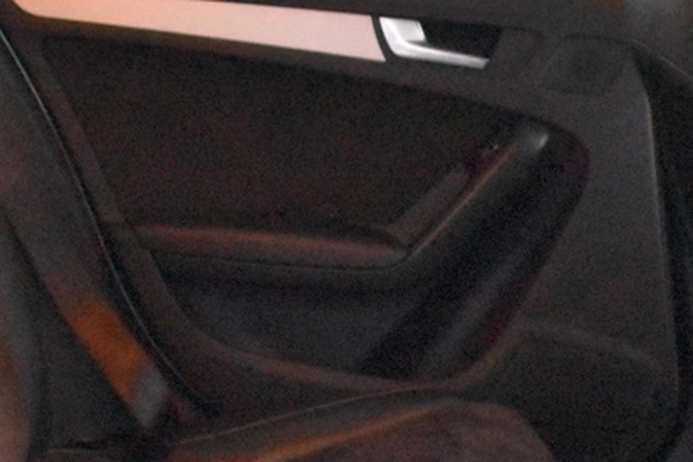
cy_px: 363
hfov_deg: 19.2
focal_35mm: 106
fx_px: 2040
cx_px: 515
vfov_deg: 12.9
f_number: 3.5
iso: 11400
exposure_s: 1/60
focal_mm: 18
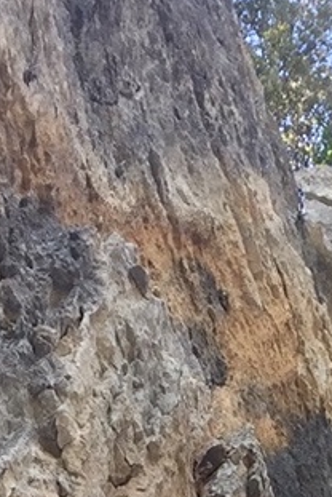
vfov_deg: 11.8
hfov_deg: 8.8
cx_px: 353
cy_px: 1007
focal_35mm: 155
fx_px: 2139
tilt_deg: +80.0
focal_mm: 4.15
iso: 32
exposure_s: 1/100
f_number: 2.2
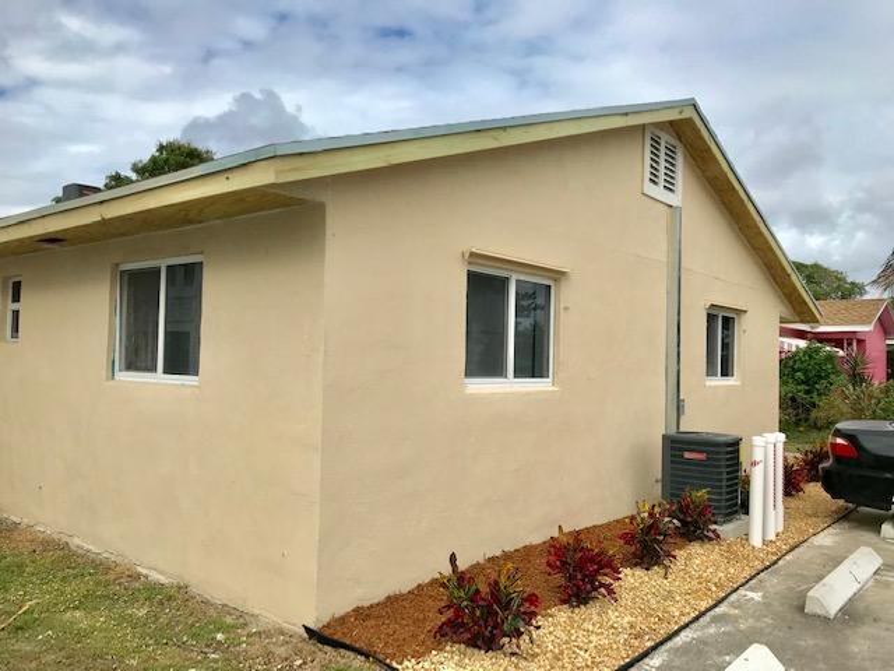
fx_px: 723
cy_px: 336
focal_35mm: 28
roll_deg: -0.8
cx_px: 447
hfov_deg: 63.4
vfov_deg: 49.7
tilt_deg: +2.3
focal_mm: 3.99
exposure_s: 1/3300
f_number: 1.8
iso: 20
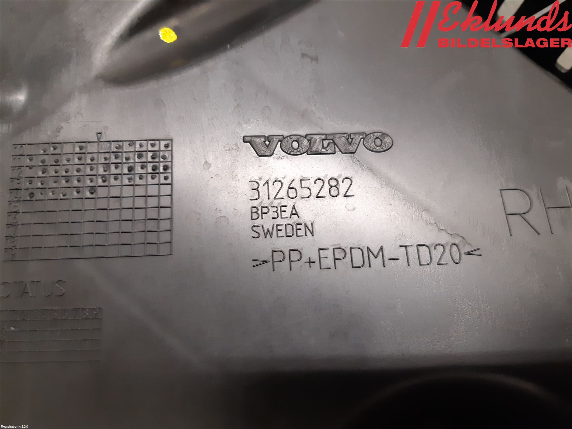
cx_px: 286
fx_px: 430
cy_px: 214
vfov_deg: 53.1
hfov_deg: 67.3
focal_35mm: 26
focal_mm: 3.93
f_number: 1.7
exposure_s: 1/50
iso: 200
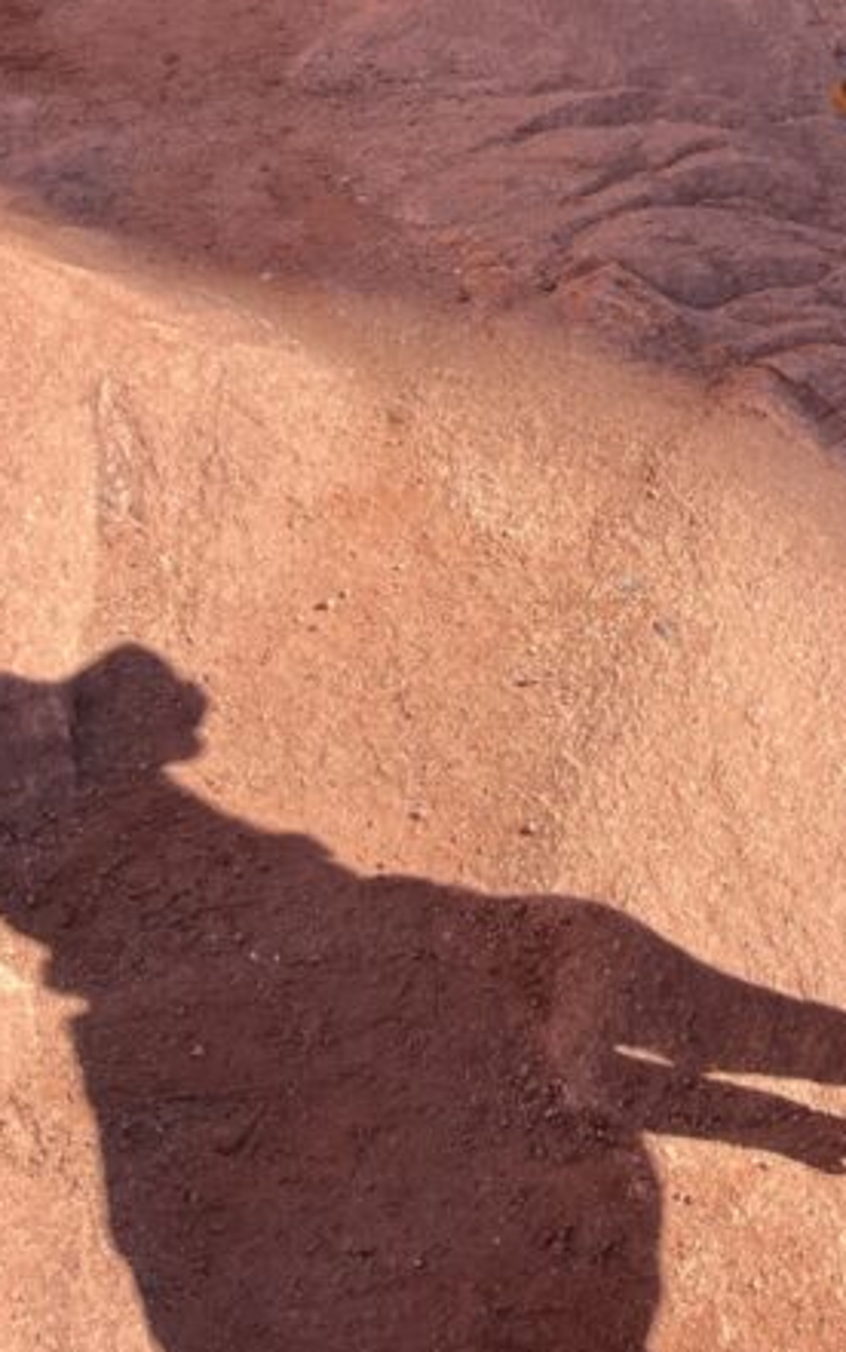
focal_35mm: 64
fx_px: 2359
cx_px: 1015
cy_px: -147
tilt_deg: -20.6
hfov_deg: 19.2
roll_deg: +3.4
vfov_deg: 28.9
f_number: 1.6
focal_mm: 5.1
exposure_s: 1/696
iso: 50
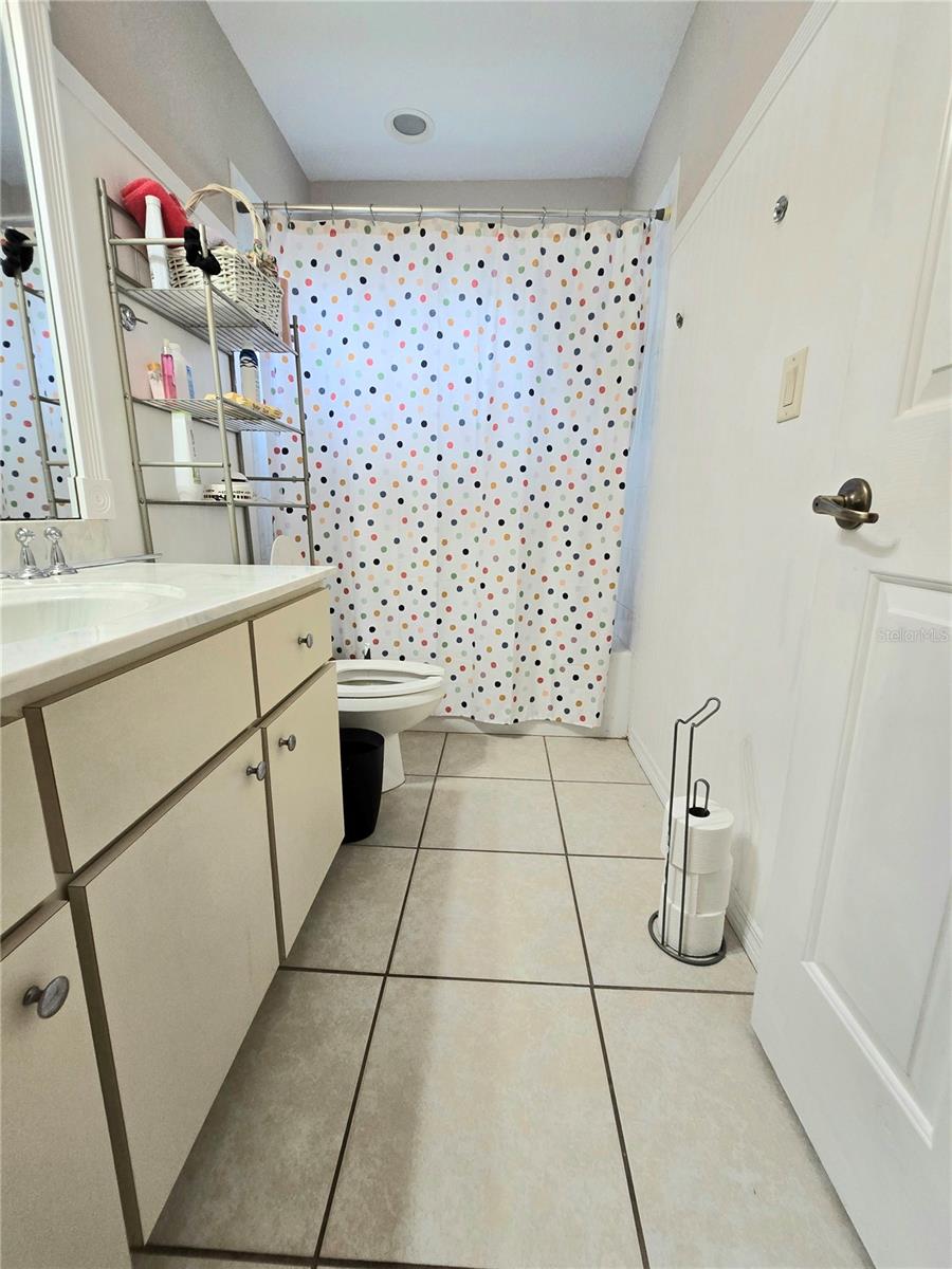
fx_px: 477
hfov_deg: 89.9
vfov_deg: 106.2
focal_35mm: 13
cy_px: 634
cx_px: 476
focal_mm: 2.2
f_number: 2.2
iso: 200
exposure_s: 1/60.2
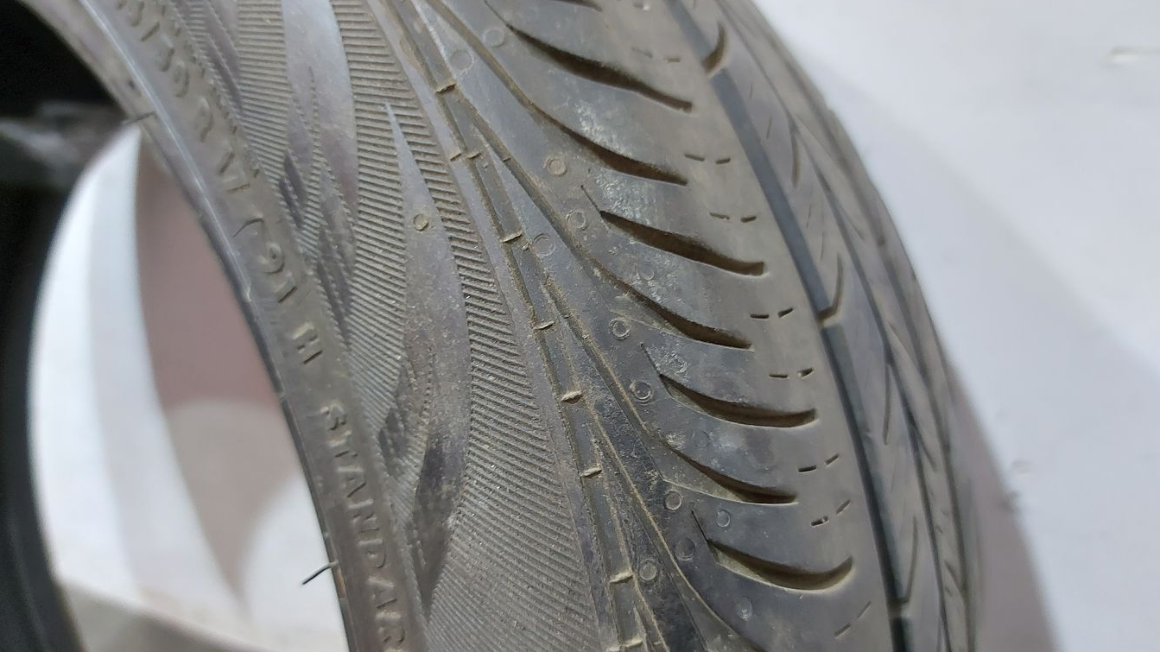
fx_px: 830
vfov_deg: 42.9
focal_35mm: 27
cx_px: 573
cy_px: 346
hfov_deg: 69.9
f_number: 1.8
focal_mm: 5.23
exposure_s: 1/33
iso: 320
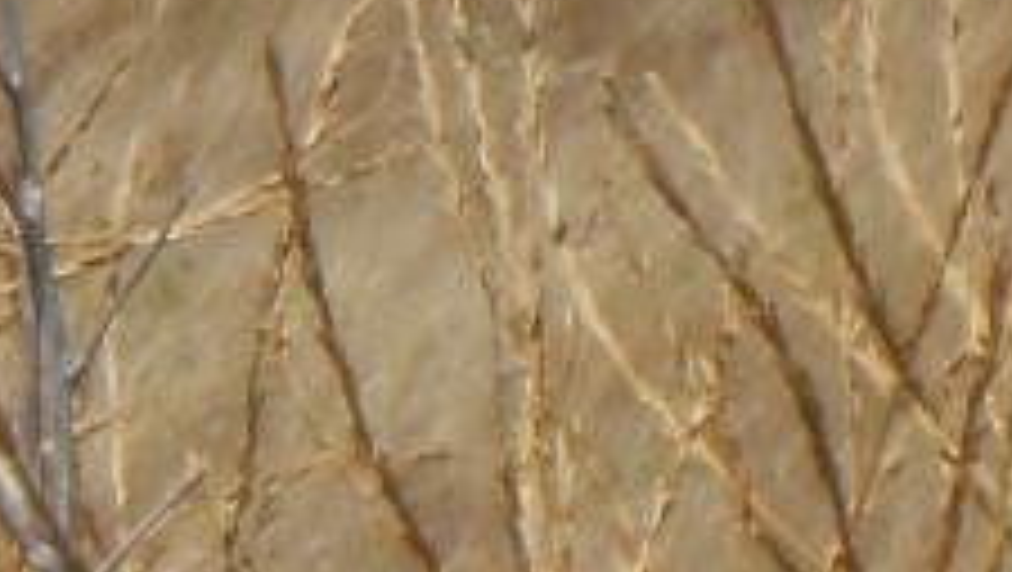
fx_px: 23204
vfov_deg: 1.4
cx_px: -1822
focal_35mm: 864
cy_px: -1934
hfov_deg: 2.5
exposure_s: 1/800
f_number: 5.5
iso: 80
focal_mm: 21.2
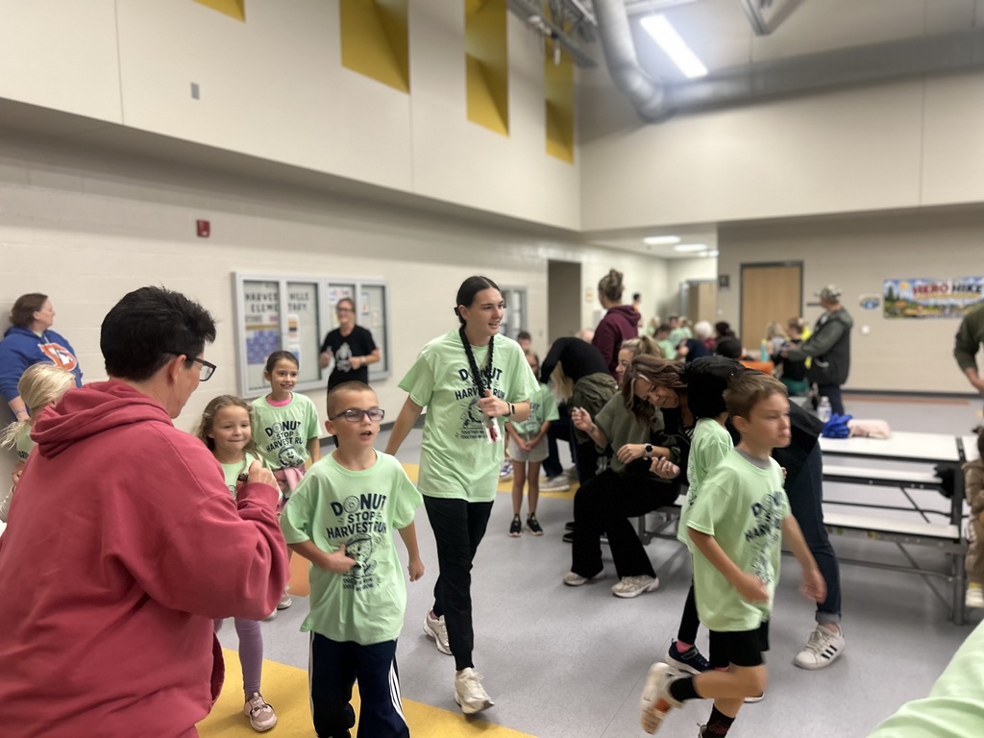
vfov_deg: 53.1
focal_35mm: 26
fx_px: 739
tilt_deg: -5.3
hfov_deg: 67.3
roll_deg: +0.5
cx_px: 492
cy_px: 369
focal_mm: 5.7
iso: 125
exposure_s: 1/60
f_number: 1.5
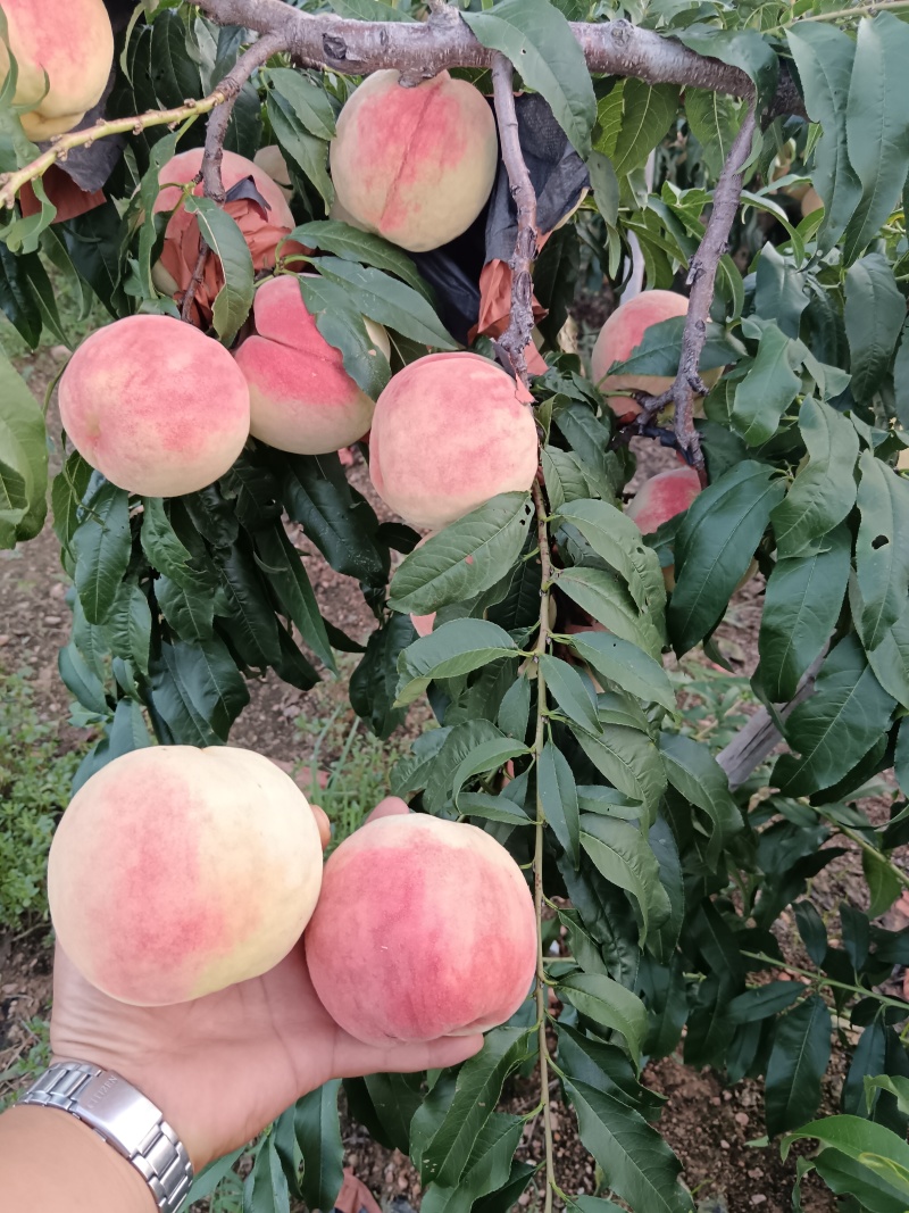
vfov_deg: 65.3
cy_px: 606
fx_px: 946
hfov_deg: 51.3
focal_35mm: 27
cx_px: 454
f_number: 1.9
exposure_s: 1/50
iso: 350
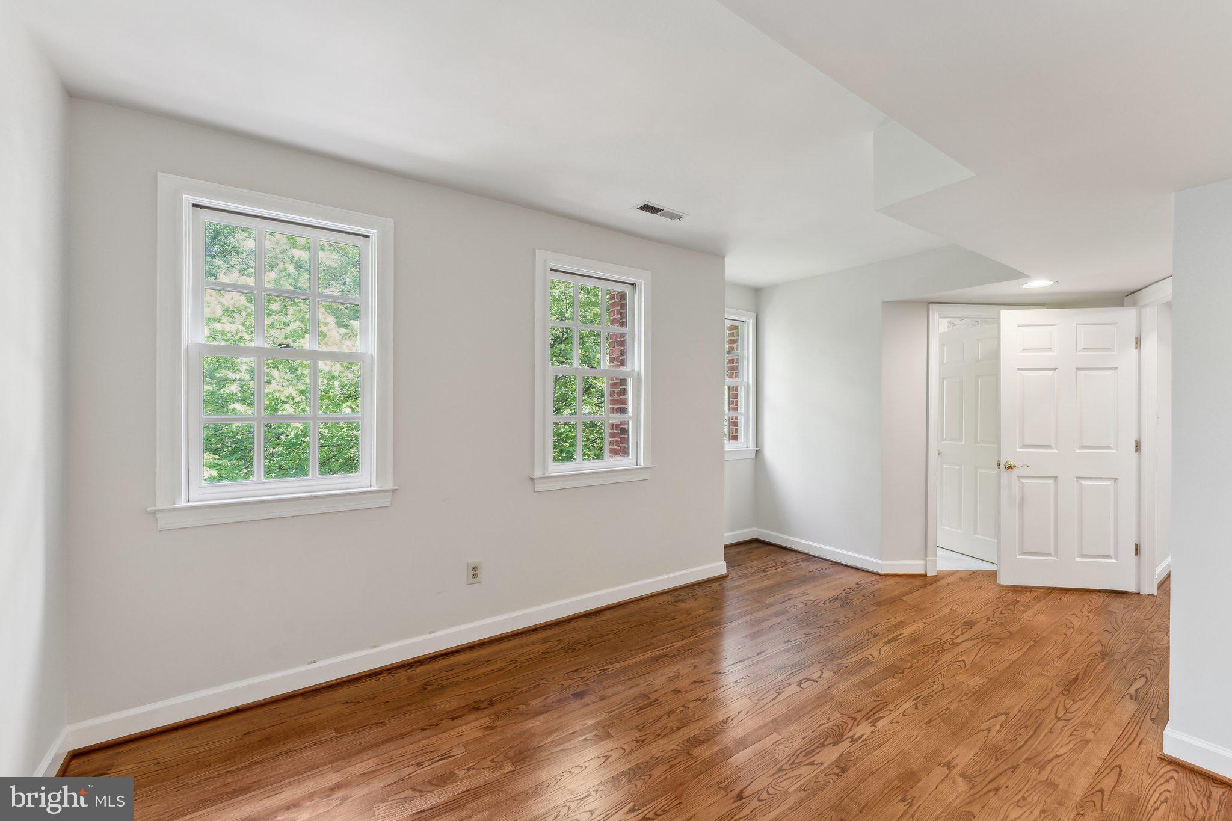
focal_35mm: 15
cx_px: 616
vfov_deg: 78.8
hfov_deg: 101.9
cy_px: 410
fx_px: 500
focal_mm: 14.6
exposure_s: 1/8
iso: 200
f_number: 8
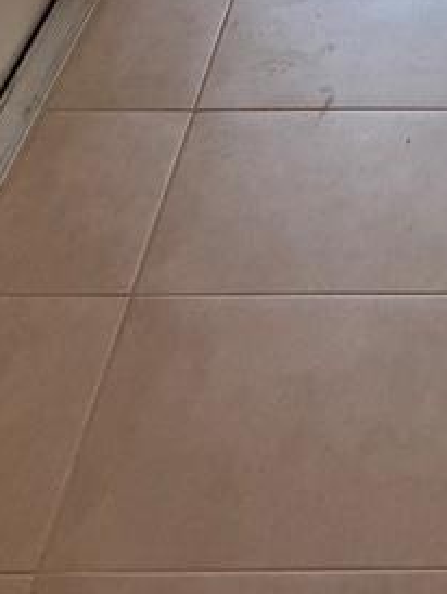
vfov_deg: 15.2
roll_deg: +0.1
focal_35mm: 105
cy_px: -585
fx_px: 1805
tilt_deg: -7.6
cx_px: 555
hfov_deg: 13.7
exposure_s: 1/242
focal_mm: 6.76
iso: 64
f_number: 1.78
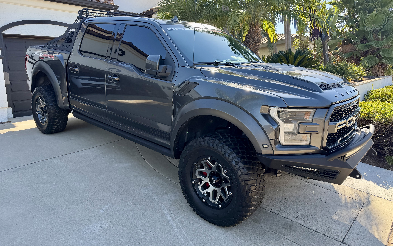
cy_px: 103
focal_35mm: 26
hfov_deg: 70.4
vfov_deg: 47.4
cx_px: 200
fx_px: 278
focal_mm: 6.76
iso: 100
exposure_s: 1/931
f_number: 1.78
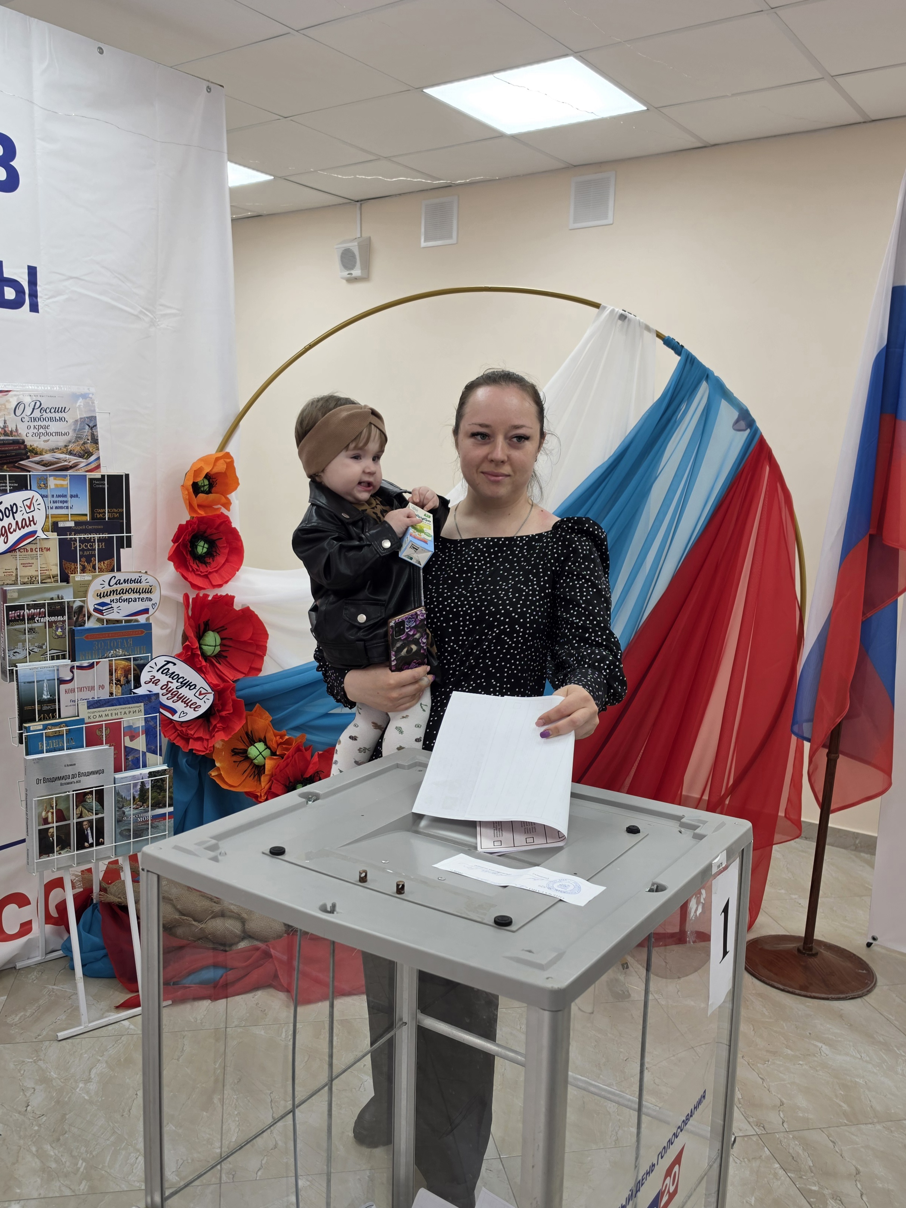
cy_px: 604
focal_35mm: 23
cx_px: 453
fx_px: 802
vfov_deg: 73.9
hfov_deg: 58.9
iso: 50
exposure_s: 1/182
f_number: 1.4
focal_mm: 6.5
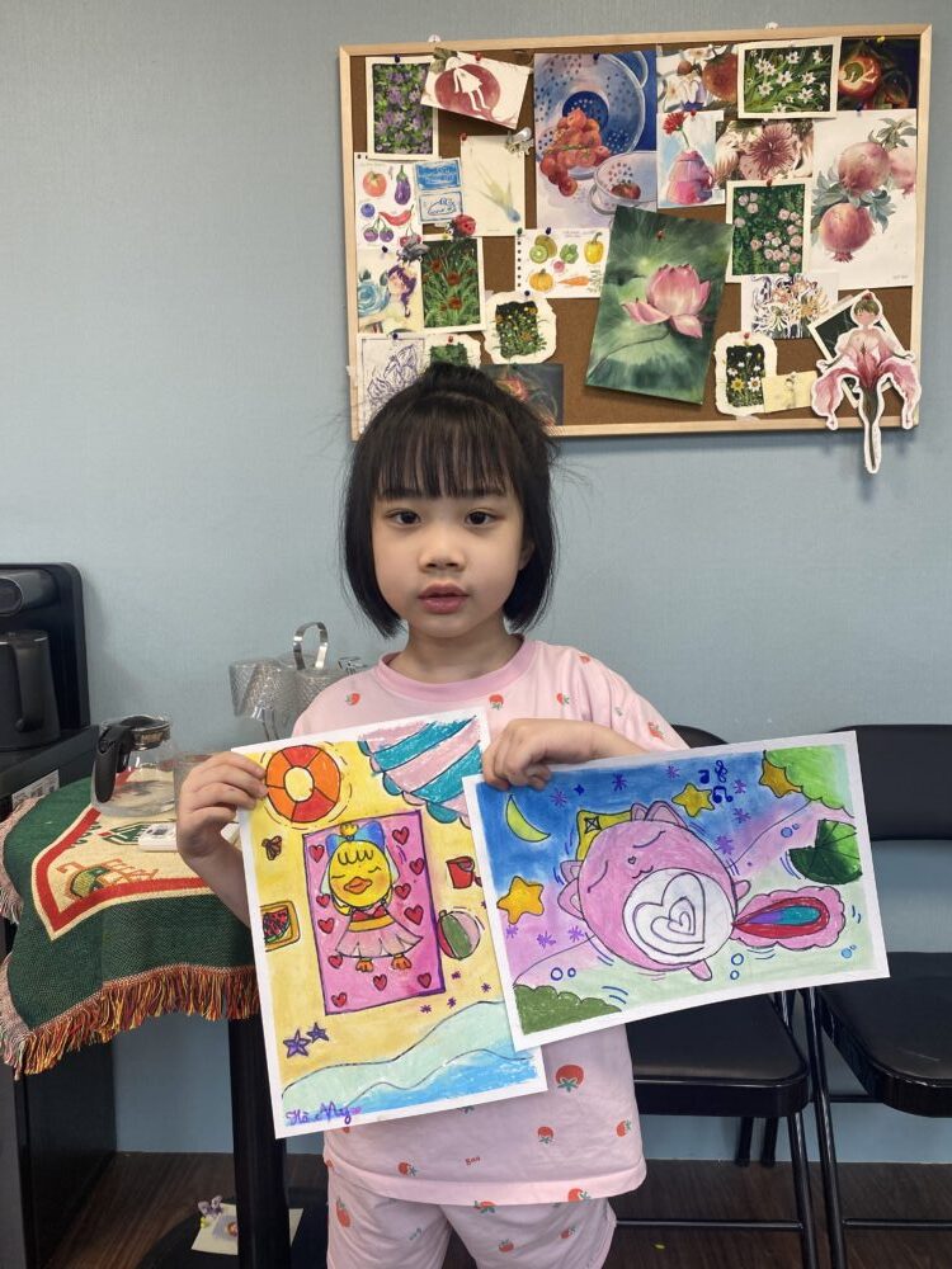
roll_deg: +0.4
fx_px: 953
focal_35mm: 26
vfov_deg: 67.3
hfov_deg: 53.1
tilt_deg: -8.1
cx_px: 476
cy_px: 634
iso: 64
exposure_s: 1/100
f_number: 1.8
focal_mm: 4.25
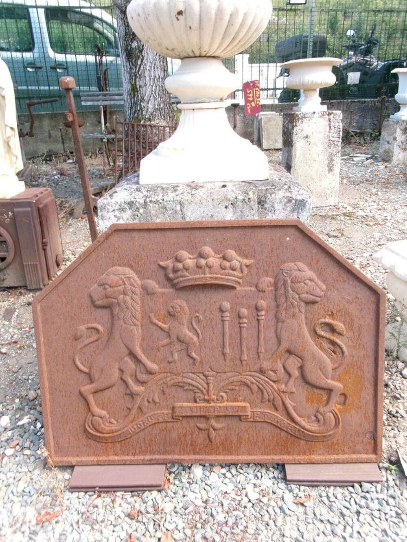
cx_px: 204
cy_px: 271
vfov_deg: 63.4
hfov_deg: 49.8
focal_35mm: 28
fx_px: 439
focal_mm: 5.1
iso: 100
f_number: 3.9
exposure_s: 1/60
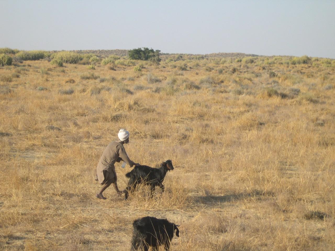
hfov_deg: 20.2
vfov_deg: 15.2
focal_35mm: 97
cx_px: 168
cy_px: 126
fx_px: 939
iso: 100
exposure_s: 1/326
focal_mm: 20.5
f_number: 4.6
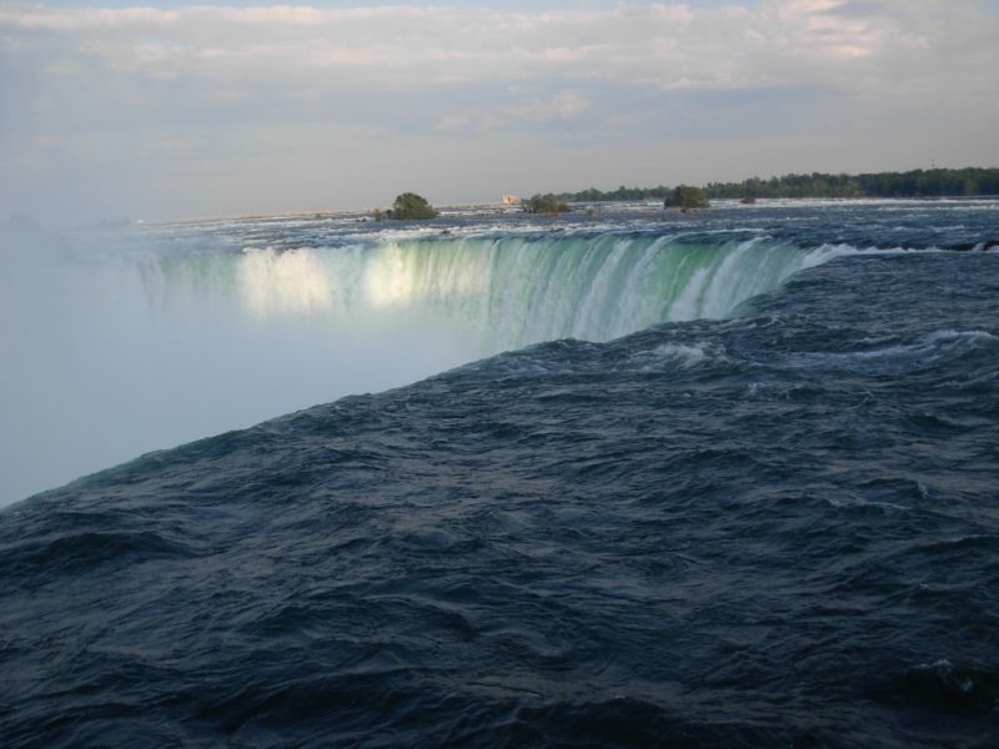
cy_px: 374
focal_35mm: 38
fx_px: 1097
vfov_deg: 37.7
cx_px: 500
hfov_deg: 49.0
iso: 79
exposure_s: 1/497
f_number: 2.9
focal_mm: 6.3
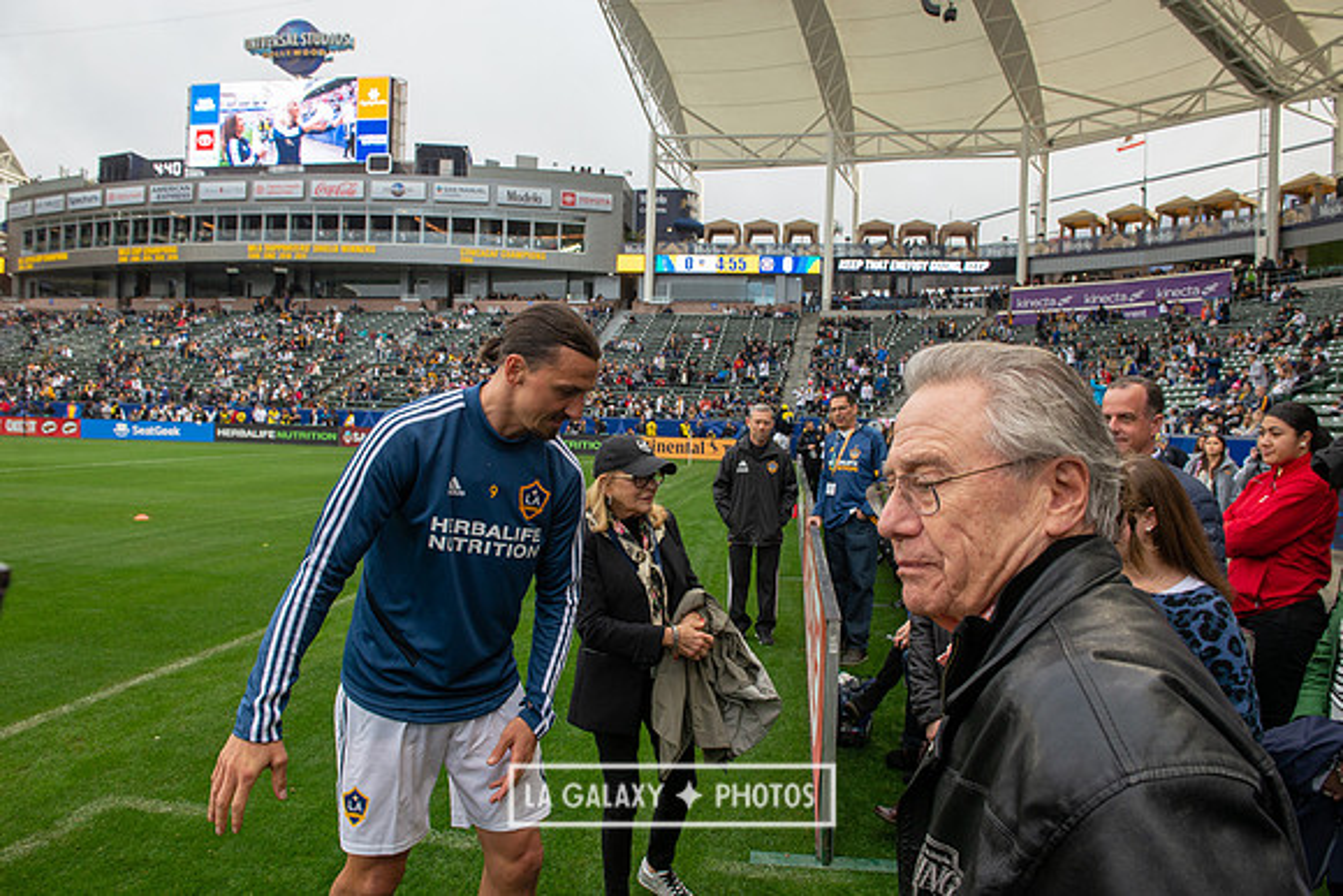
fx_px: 896
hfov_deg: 73.7
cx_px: 672
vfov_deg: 53.2
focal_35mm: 24
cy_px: 448
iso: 500
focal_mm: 24
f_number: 8
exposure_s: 1/250
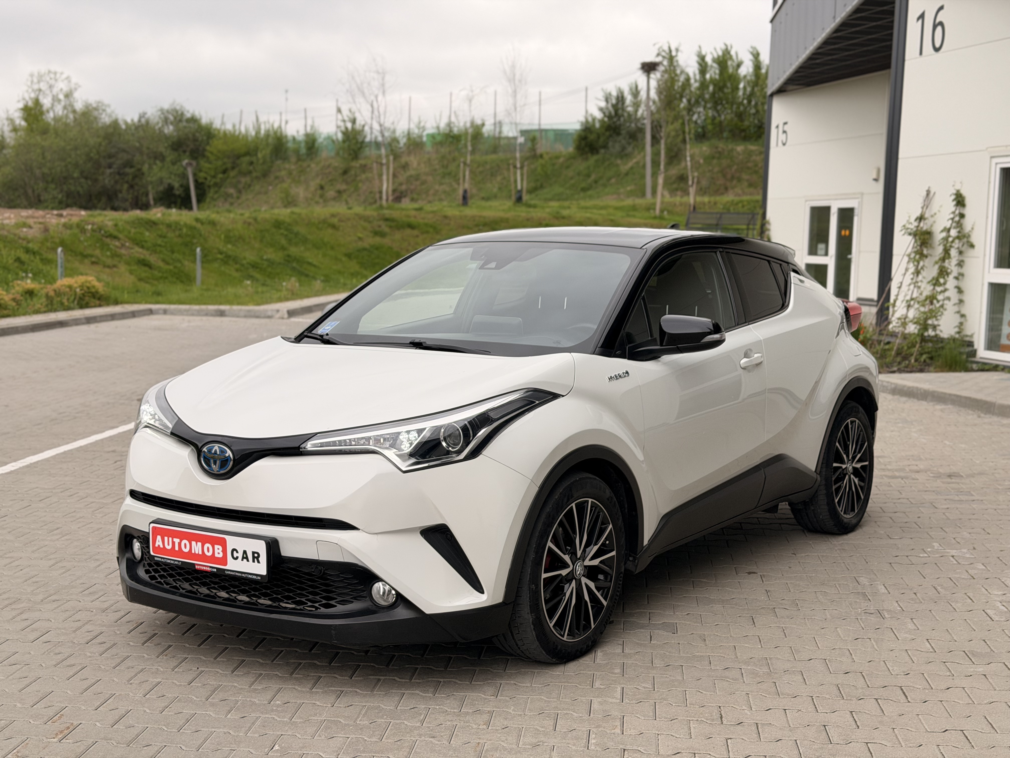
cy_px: 379
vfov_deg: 30.3
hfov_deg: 39.7
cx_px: 505
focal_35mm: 48
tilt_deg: -6.0
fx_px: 1401
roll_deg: -1.2
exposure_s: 1/1000
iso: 64
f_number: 1.78
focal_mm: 6.76
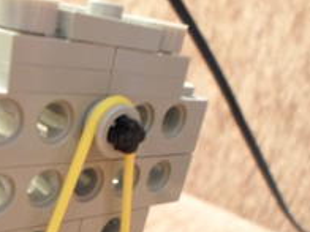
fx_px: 412
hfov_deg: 40.0
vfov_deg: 30.1
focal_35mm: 46
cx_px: 74
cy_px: 211
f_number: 2.5
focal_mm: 4.5
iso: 400
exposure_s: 1/6
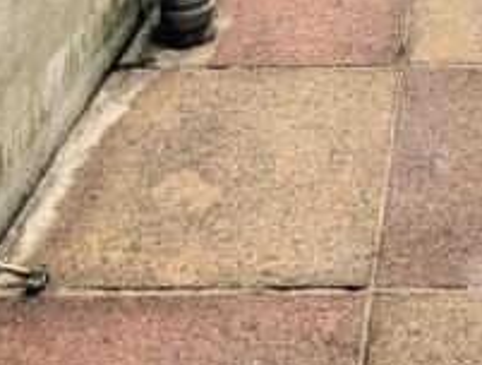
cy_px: -424
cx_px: 487
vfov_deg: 16.3
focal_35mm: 61
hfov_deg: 29.4
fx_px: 852
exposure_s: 1/58.3
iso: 51
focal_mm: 2.02
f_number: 1.7
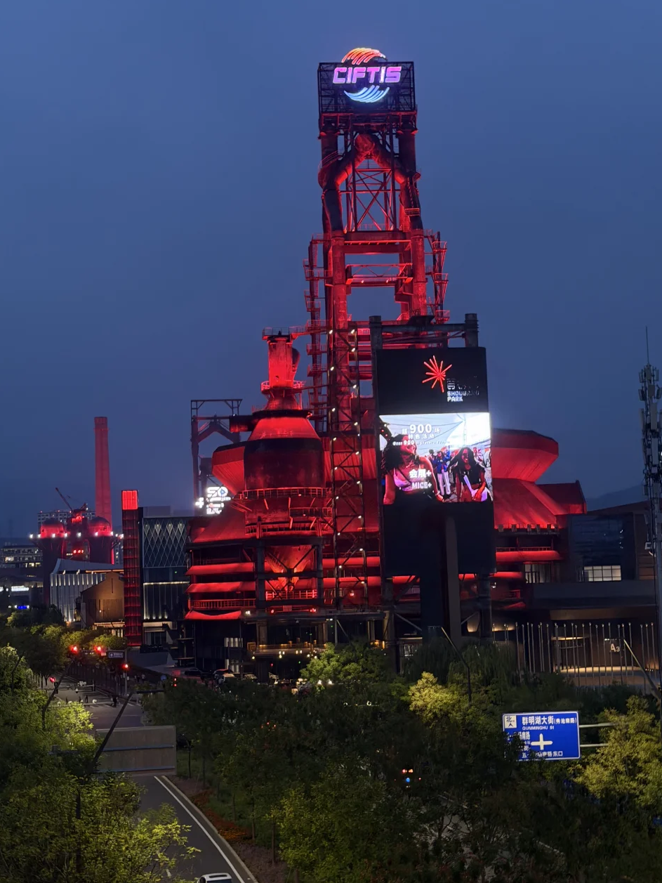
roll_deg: +2.5
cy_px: 470
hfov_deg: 26.5
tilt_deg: +4.6
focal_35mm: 55
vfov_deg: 34.9
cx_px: 293
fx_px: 1402
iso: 500
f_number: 1.78
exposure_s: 1/40
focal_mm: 6.76
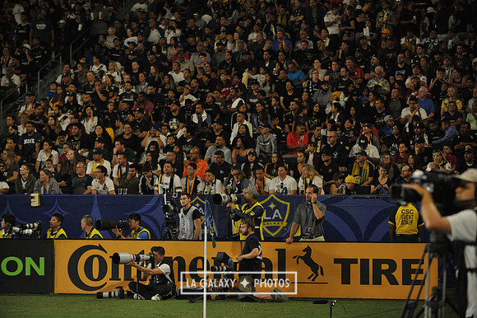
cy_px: 159
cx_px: 238
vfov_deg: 12.4
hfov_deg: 18.6
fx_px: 1457
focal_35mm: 110
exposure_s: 1/1250
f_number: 3.2
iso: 3200
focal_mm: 110
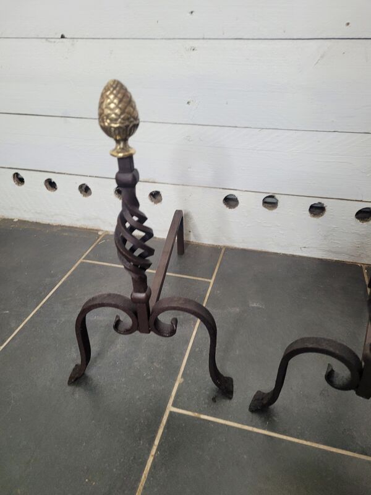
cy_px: 248
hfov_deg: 53.1
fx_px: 372
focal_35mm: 26
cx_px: 186
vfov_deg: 67.3
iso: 200
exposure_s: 1/100
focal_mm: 5.4
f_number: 1.8
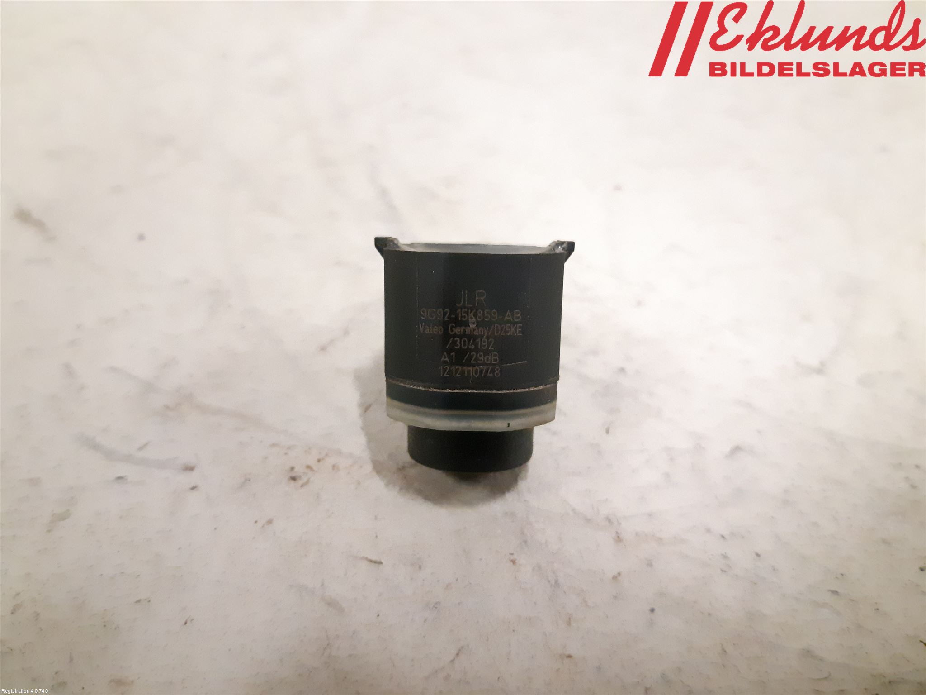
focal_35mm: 26
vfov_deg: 53.1
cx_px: 463
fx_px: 696
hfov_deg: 67.3
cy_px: 348
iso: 800
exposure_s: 1/100
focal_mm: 3.93
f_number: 1.7
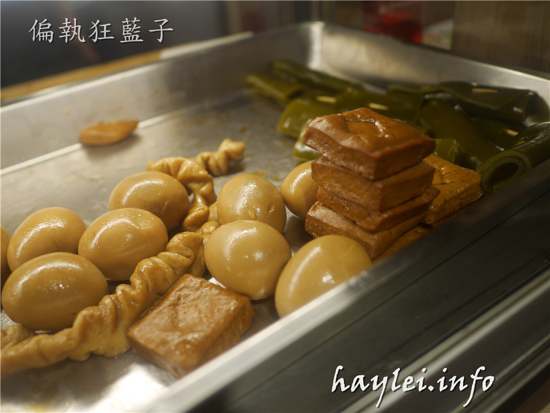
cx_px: 275
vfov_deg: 46.8
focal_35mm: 30
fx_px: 477
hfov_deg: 60.0
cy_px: 206
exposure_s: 1/100
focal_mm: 15
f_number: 1.8
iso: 200
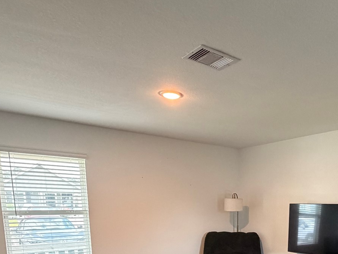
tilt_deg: -8.4
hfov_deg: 53.3
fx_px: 312
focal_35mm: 32
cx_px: 267
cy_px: 250
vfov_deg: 39.4
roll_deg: +0.1
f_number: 2.2
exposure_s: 1/60
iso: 500
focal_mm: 2.22
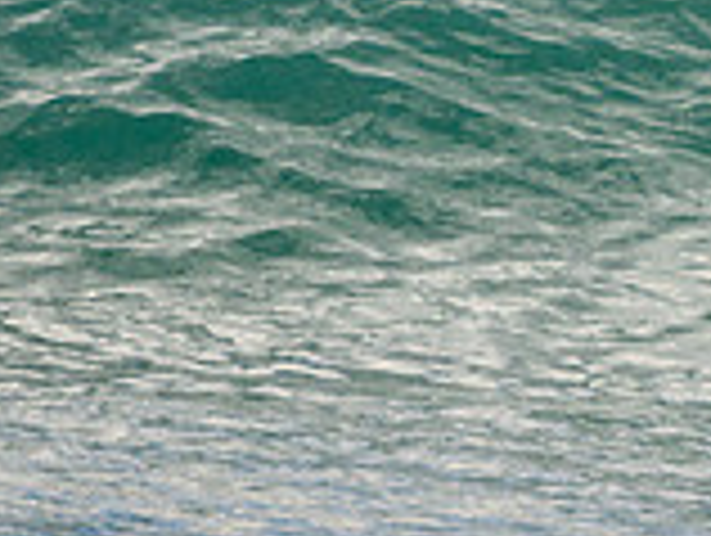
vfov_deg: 0.8
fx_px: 39846
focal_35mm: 1937
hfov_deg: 1.0
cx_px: 968
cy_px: 254
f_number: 5.6
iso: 360
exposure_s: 1/2000
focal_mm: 400
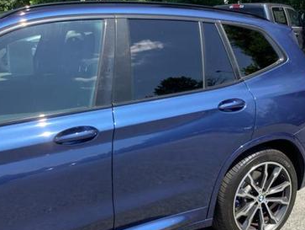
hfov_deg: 43.7
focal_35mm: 43
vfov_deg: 33.6
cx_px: 175
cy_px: 136
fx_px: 379
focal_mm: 3.3
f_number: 2.4
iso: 25
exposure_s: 1/525
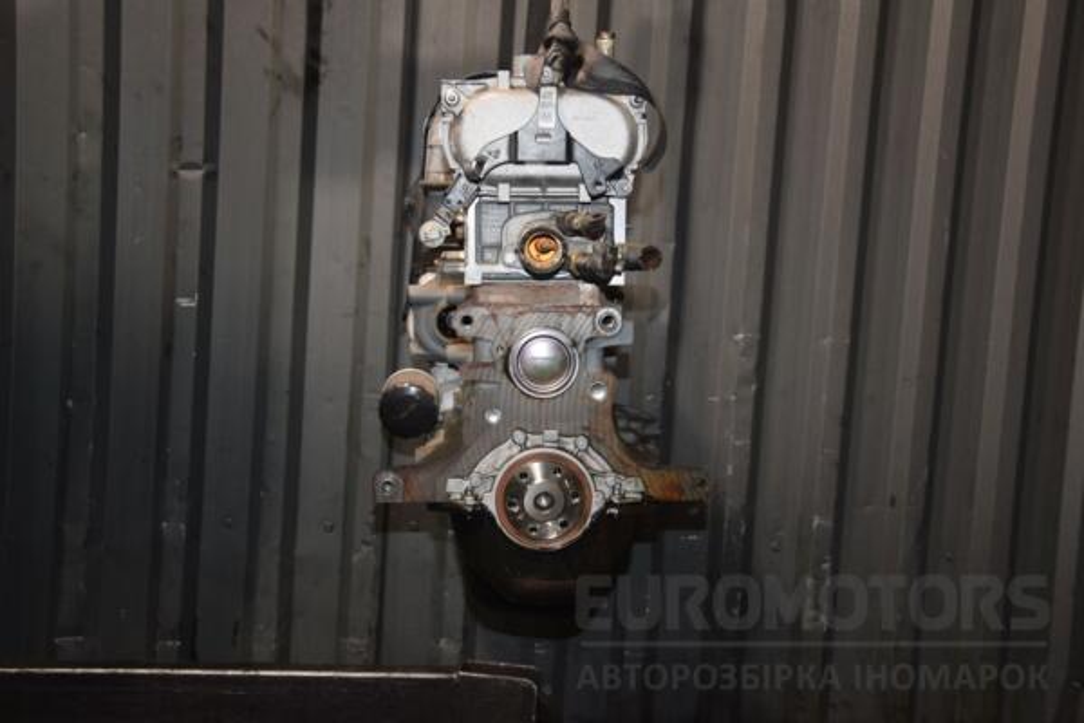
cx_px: 542
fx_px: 1355
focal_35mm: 45
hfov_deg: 43.6
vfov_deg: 29.9
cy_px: 362
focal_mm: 30
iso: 800
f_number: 5
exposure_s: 1/60
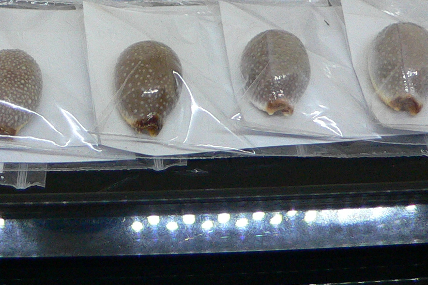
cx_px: 76
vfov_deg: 15.8
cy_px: -57
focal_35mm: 83
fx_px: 987
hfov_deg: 24.0
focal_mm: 4.6
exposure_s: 1/60
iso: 200
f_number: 2.8
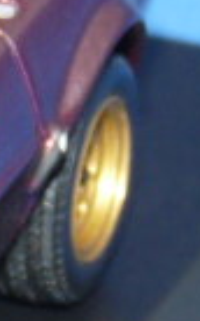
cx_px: -474
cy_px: 261
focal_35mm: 735
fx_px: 6423
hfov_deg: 1.8
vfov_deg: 2.9
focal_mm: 14.9
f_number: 3.4
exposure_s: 1/40
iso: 100
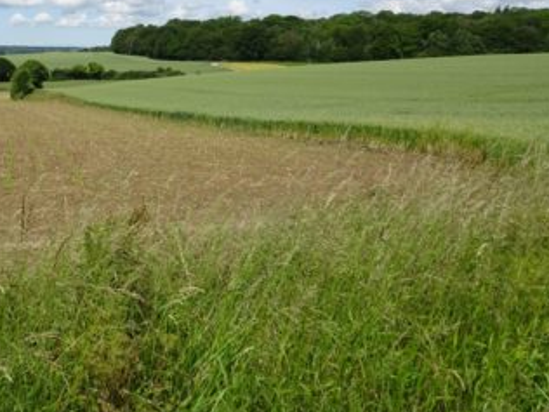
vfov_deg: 37.2
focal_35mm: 38
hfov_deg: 46.9
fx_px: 603
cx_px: 129
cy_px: 131
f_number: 3.5
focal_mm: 4.1
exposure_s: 1/1000
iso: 80
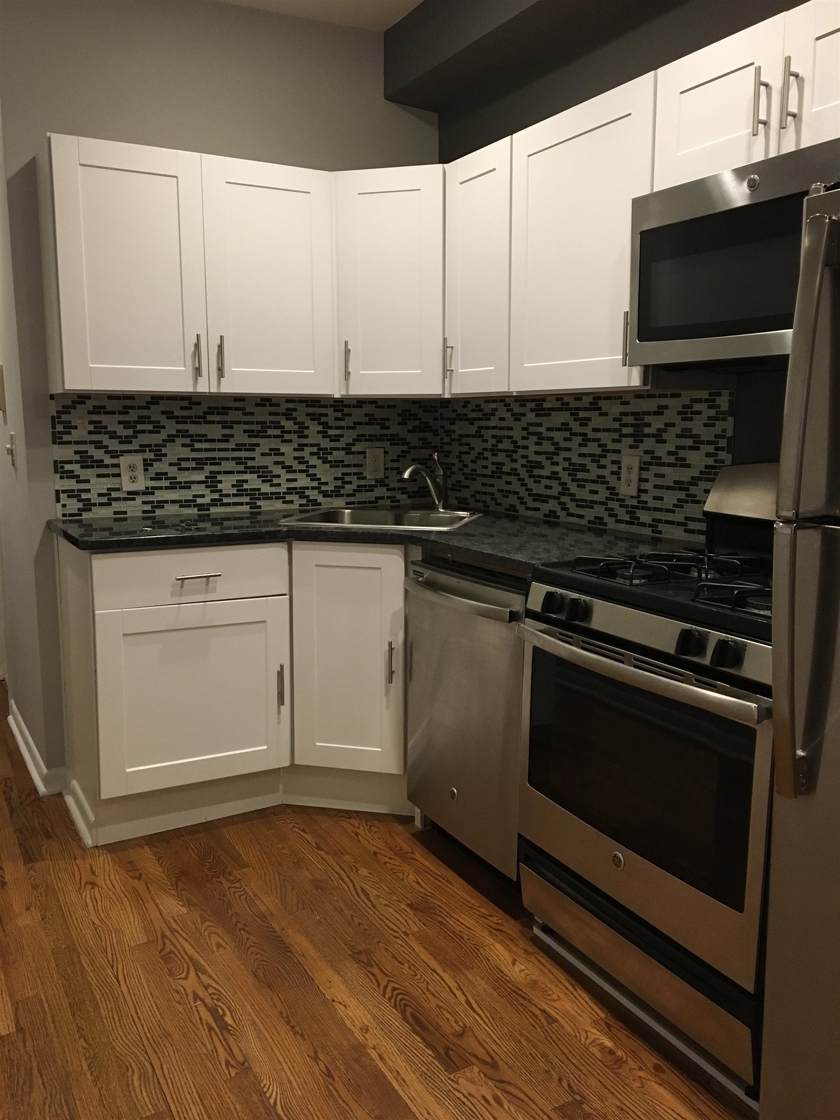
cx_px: 420
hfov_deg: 48.2
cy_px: 560
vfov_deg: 61.7
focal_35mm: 29
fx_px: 938
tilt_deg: -8.1
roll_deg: +0.2
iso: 125
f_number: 2.2
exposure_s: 1/30
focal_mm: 4.15
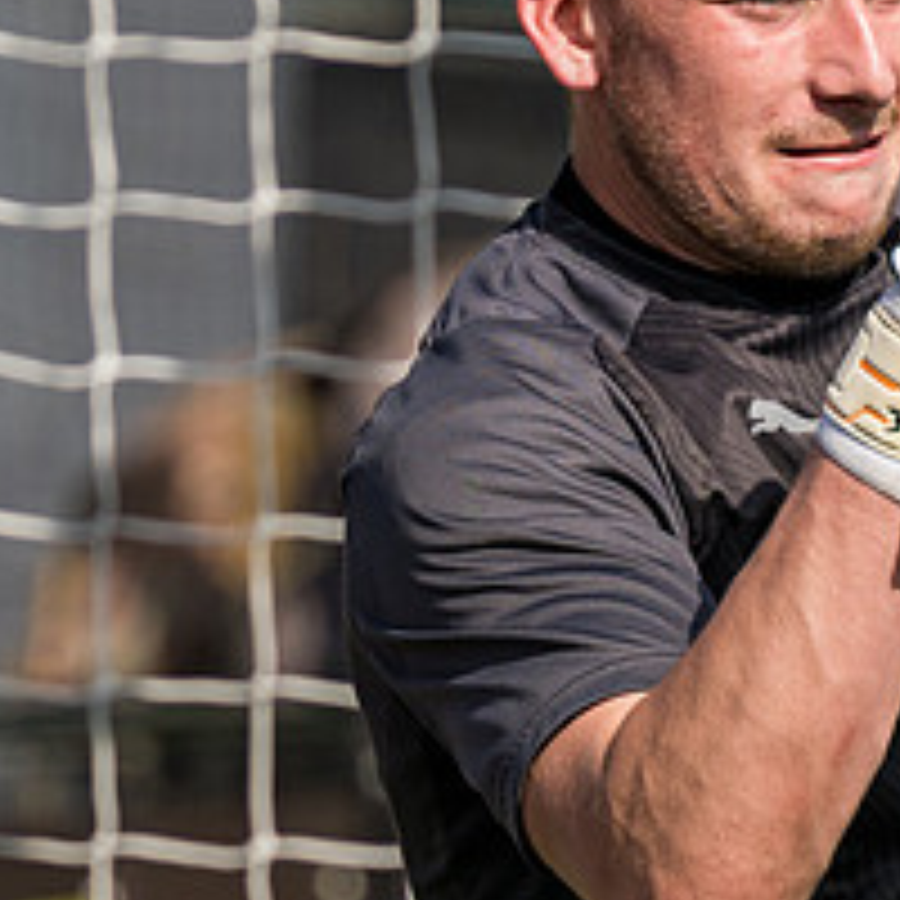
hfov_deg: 2.4
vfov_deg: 2.4
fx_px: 21826
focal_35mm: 742
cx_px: 863
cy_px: 516
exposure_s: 1/2000
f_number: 4
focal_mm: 165
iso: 200
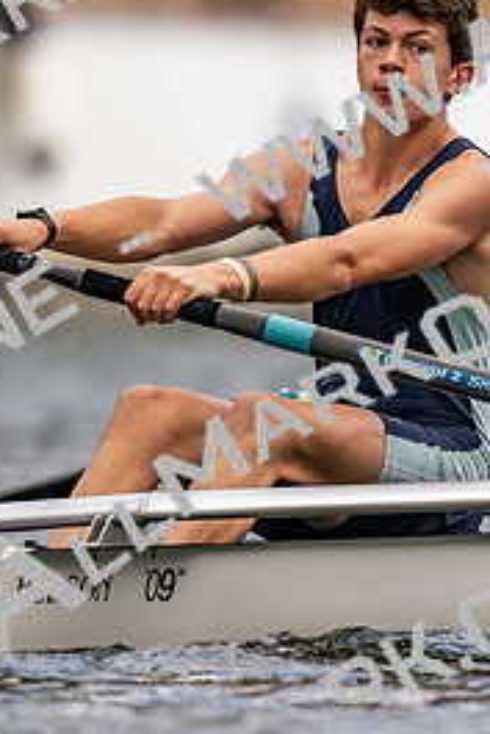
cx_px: 540
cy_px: 229
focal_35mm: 1312
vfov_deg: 1.6
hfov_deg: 1.0
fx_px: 26750
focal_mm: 600
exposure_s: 1/2500
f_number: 4
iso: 360
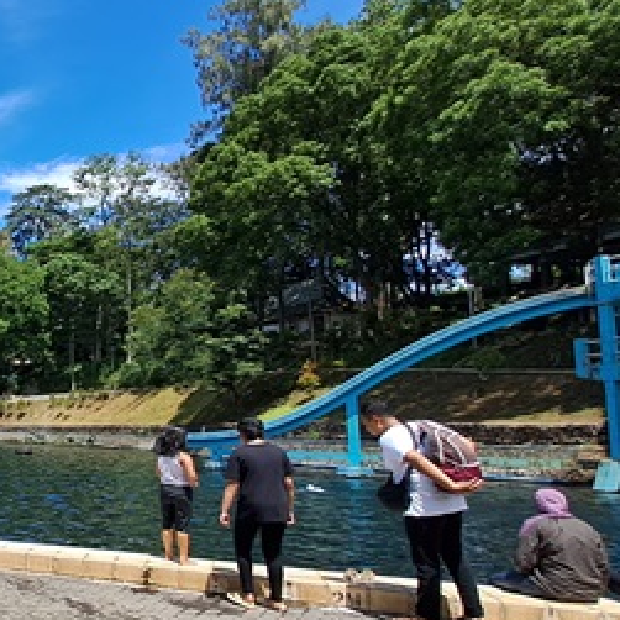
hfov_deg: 36.6
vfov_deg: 49.6
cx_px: -146
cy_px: 351
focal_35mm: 33
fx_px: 669
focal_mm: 1.42
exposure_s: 1/1422
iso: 40
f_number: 2.2
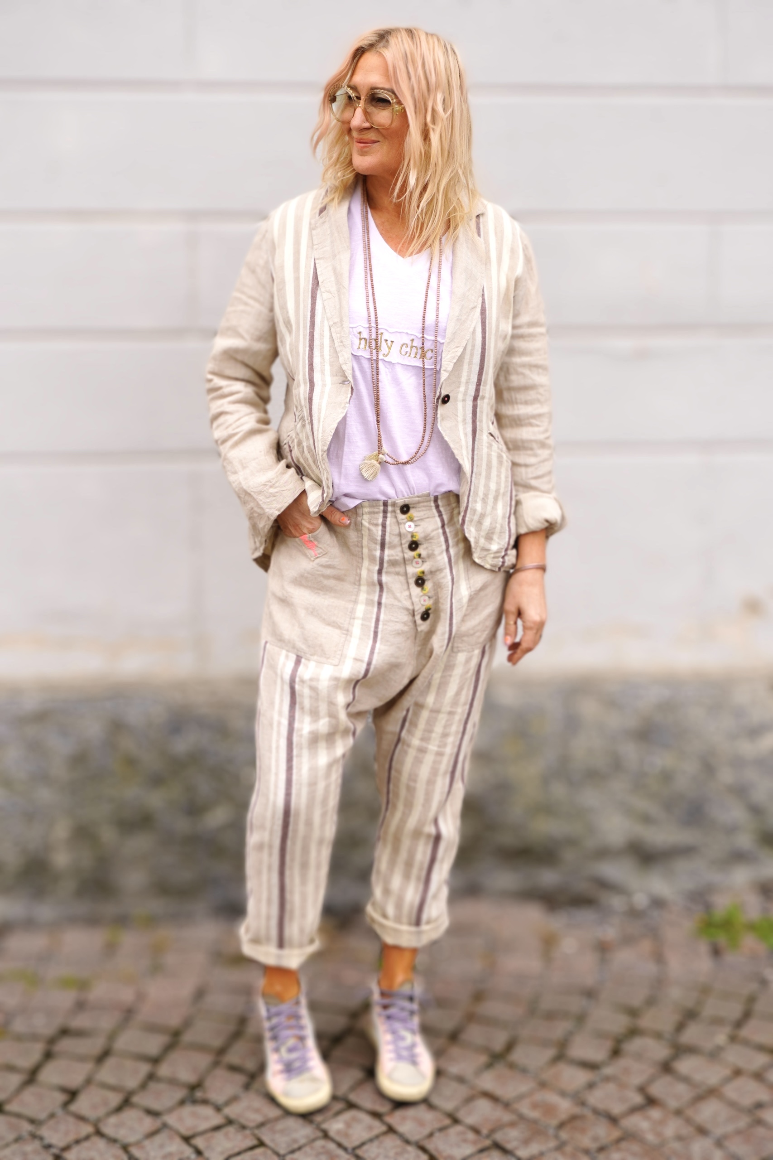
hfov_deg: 23.8
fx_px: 1835
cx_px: 386
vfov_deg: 35.1
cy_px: 580
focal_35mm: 57
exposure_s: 1/160
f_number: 5.6
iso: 100
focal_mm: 38
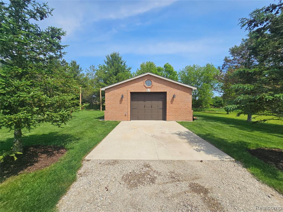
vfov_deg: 89.9
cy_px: 106
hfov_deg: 106.2
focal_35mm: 13
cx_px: 142
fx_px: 106
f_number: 2.2
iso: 50
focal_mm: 2.2
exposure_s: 1/3273
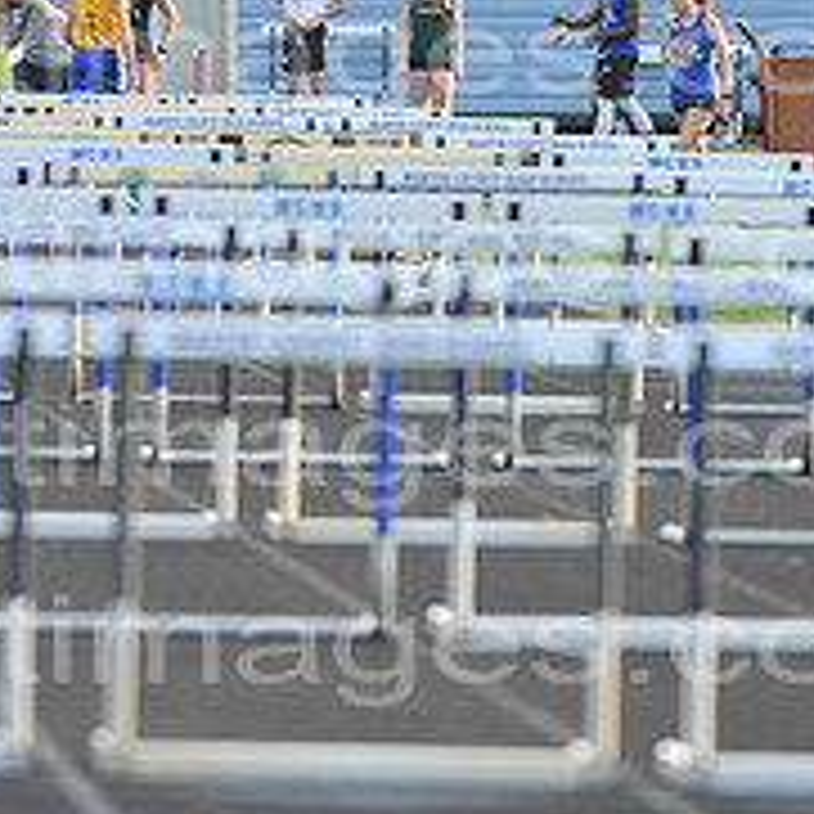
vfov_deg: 2.1
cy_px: -36
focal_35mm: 816
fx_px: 21709
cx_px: -22
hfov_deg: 2.1
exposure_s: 1/1000
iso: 800
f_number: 4.5
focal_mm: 300
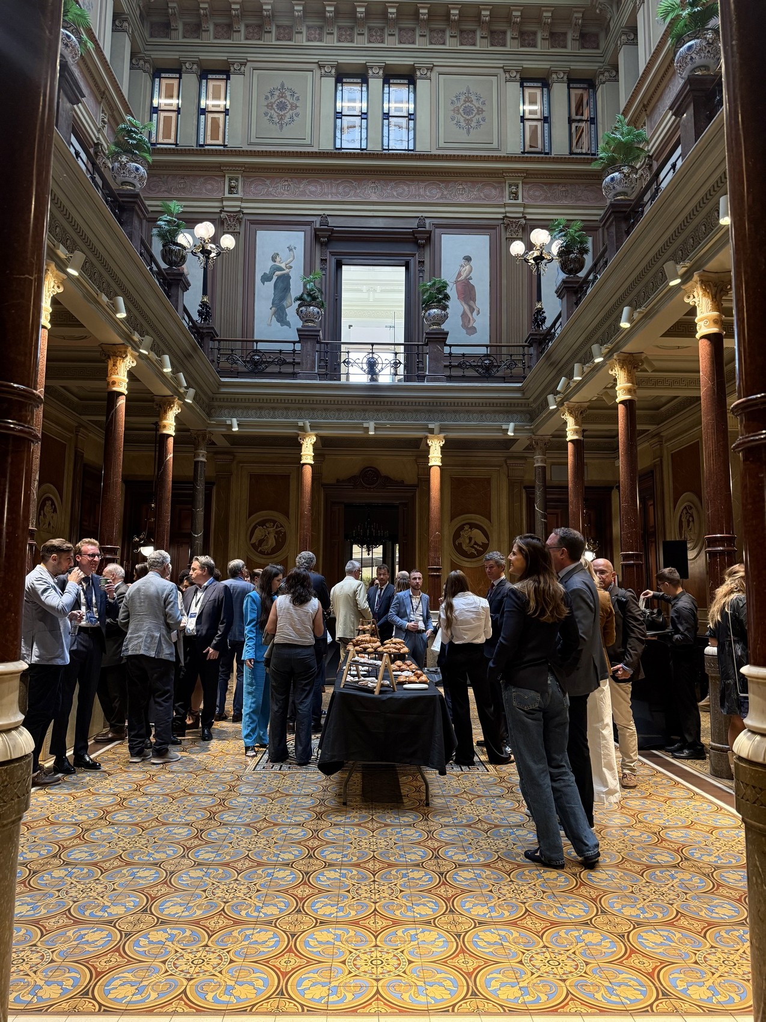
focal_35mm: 24
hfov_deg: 56.8
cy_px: 511
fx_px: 708
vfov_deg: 71.6
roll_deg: -0.7
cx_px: 383
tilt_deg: +7.7
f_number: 1.78
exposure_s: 1/100
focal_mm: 6.76
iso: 400
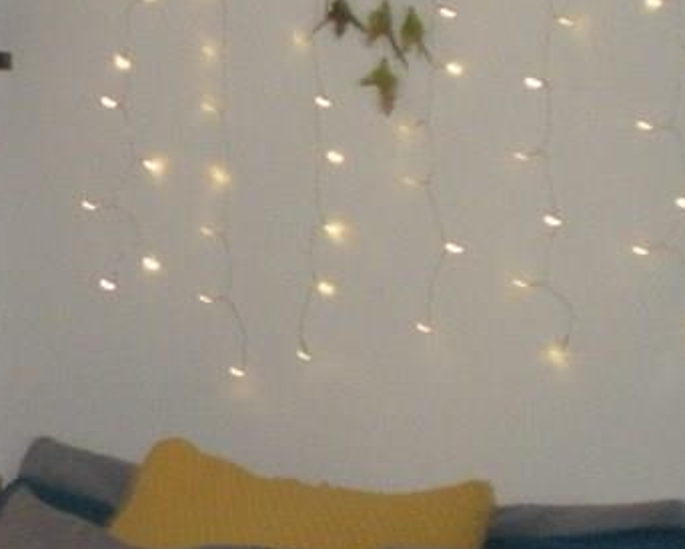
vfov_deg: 13.8
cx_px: 40
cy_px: 142
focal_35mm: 111
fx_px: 2252
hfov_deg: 17.0
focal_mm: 6.3
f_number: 3.1
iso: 400
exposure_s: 1/8
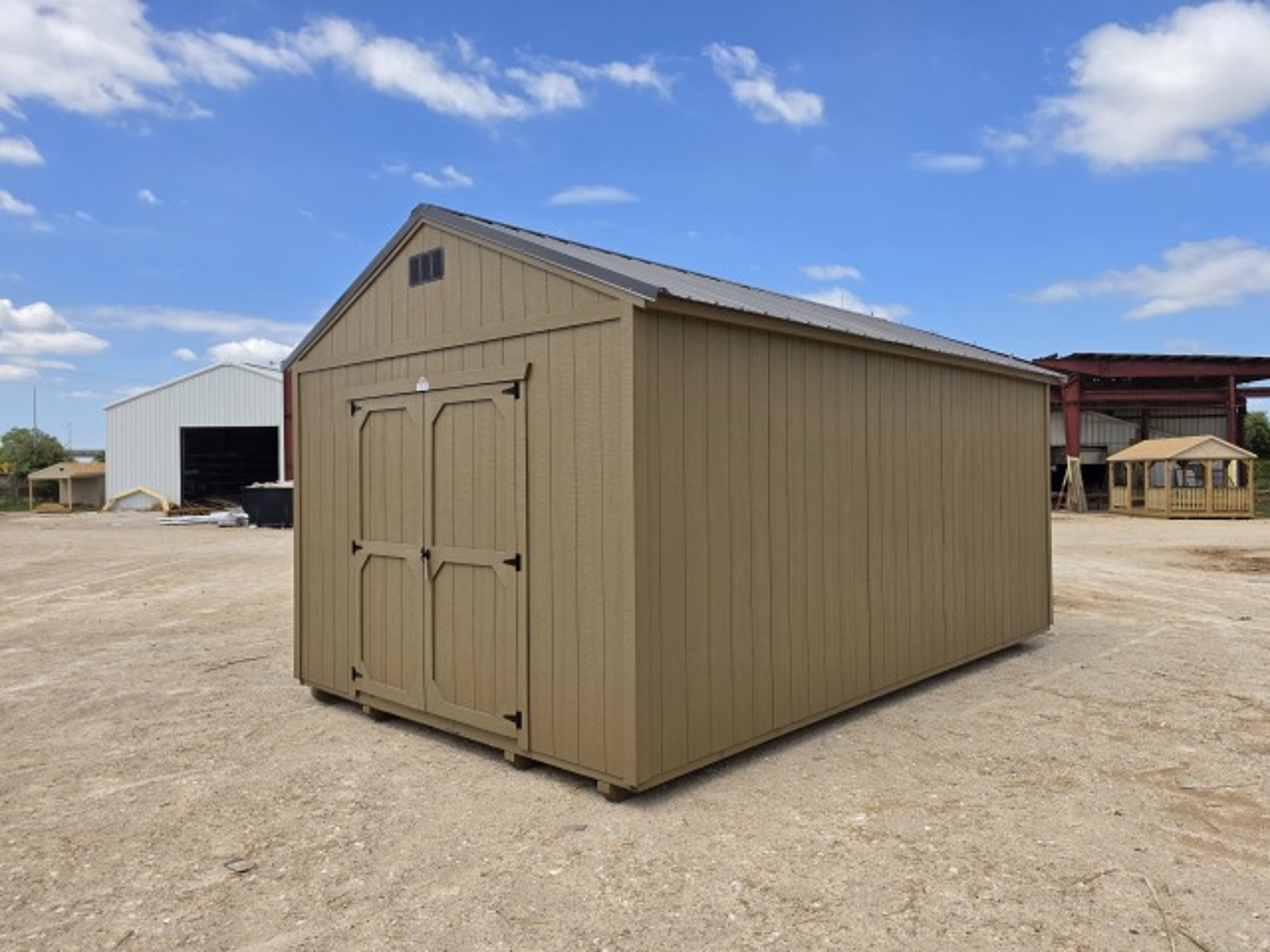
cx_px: 635
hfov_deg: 73.9
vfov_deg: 58.9
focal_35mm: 23
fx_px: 844
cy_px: 476
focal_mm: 6.5
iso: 64
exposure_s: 1/7058
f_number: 1.4
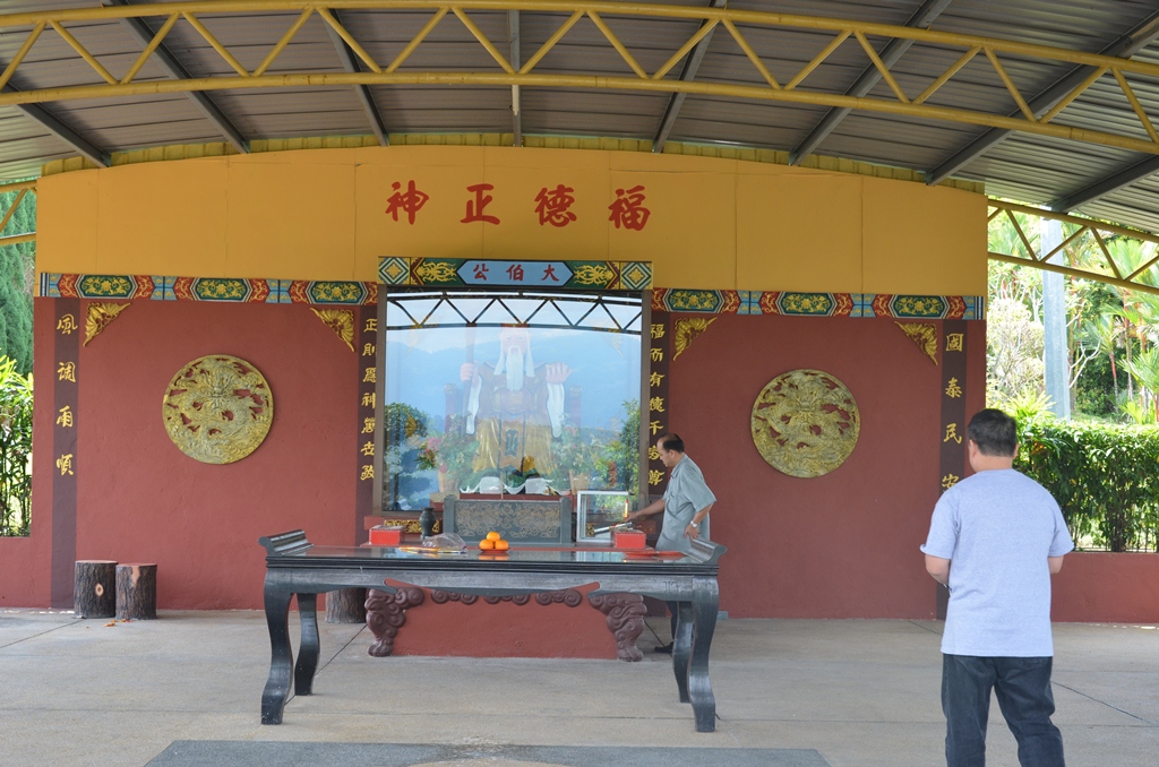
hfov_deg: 41.2
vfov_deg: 27.9
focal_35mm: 48
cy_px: 384
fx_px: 1542
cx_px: 580
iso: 320
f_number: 5.6
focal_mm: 32
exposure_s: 1/125
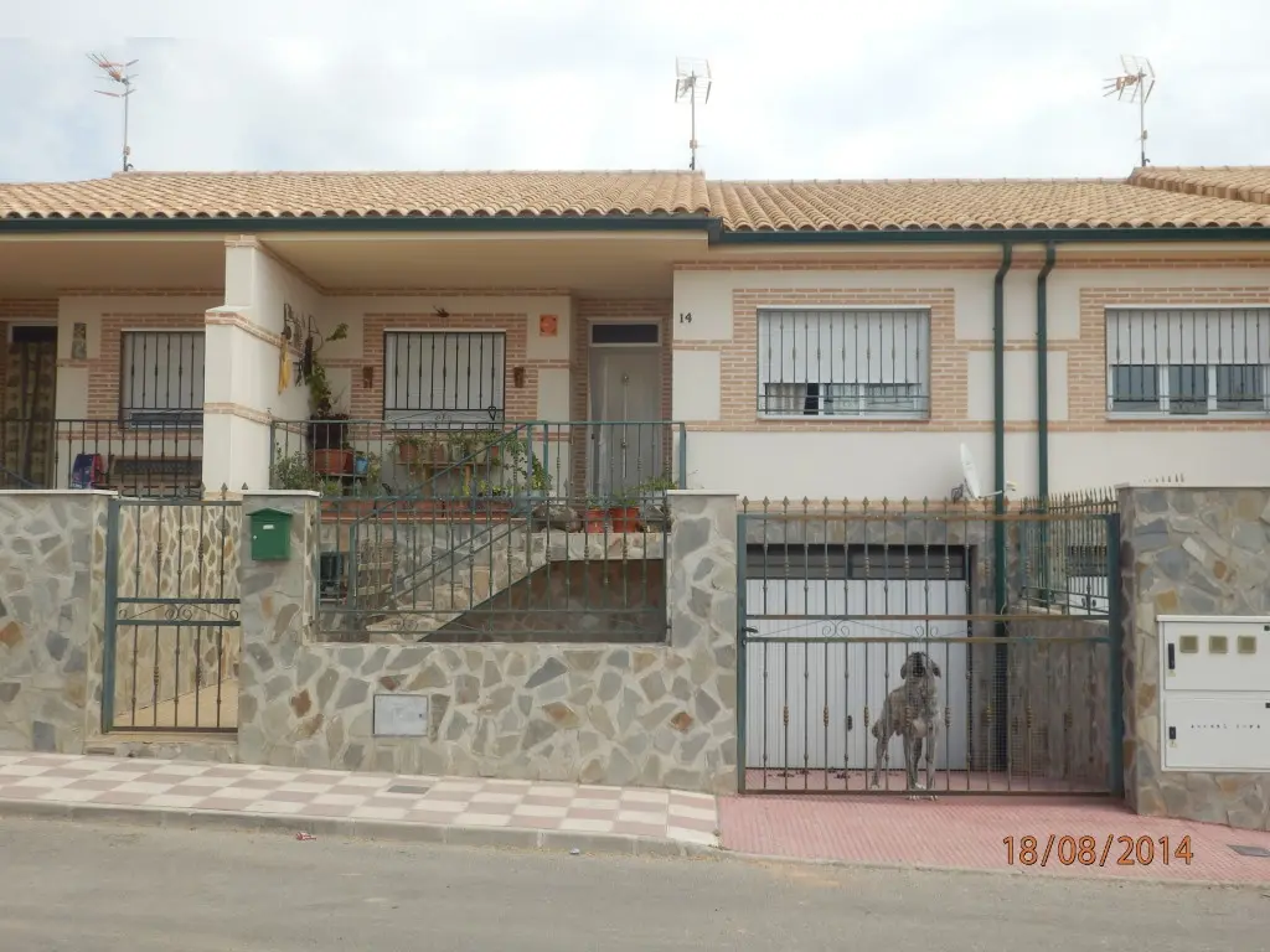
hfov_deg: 44.8
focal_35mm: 42
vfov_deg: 34.3
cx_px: 635
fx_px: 1541
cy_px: 476
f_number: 4
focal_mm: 7.4
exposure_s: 1/640
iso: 80
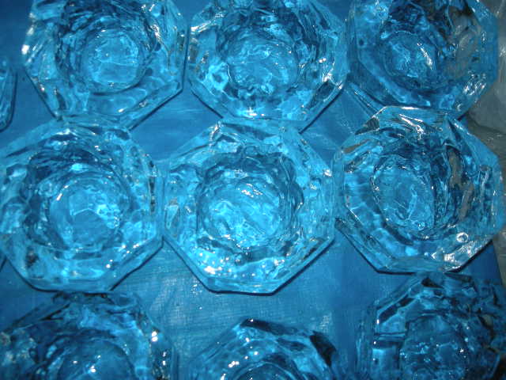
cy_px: 190
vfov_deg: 40.7
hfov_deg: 52.6
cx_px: 253
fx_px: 512
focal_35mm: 35
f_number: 2.8
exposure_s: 1/60
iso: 50
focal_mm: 5.7
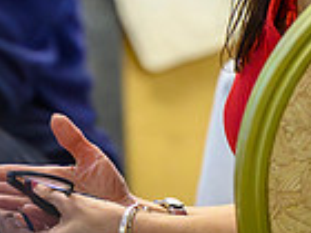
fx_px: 7268
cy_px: -142
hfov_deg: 2.4
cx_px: -16
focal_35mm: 809
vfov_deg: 1.8
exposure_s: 1/200
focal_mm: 200
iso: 12800
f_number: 2.8
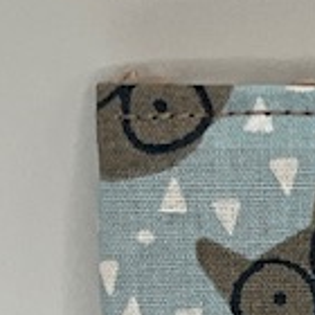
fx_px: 2409
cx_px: 376
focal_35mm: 234
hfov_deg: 7.4
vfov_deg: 6.7
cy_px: 974
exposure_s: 1/355
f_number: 1.8
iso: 25
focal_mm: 3
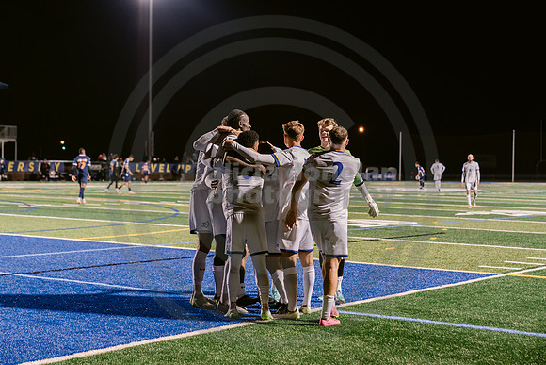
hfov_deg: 28.8
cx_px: 273
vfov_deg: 19.5
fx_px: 1062
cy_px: 182
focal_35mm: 70
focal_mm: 70
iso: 2500
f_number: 3.2
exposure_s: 1/250
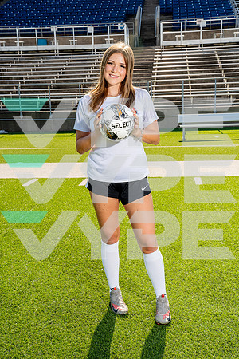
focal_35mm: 48
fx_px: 478
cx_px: 120
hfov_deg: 28.1
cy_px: 180
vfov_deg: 41.1
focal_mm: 48
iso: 320
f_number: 10
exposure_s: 1/250
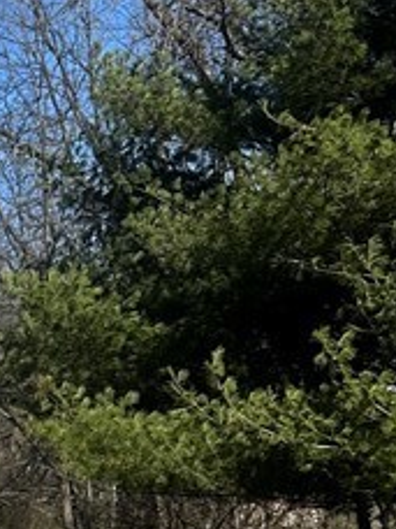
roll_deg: +0.8
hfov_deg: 11.8
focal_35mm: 108
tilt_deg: -3.0
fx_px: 1647
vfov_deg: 17.5
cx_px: -479
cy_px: 592
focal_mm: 6.86
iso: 80
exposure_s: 1/3717
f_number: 1.78
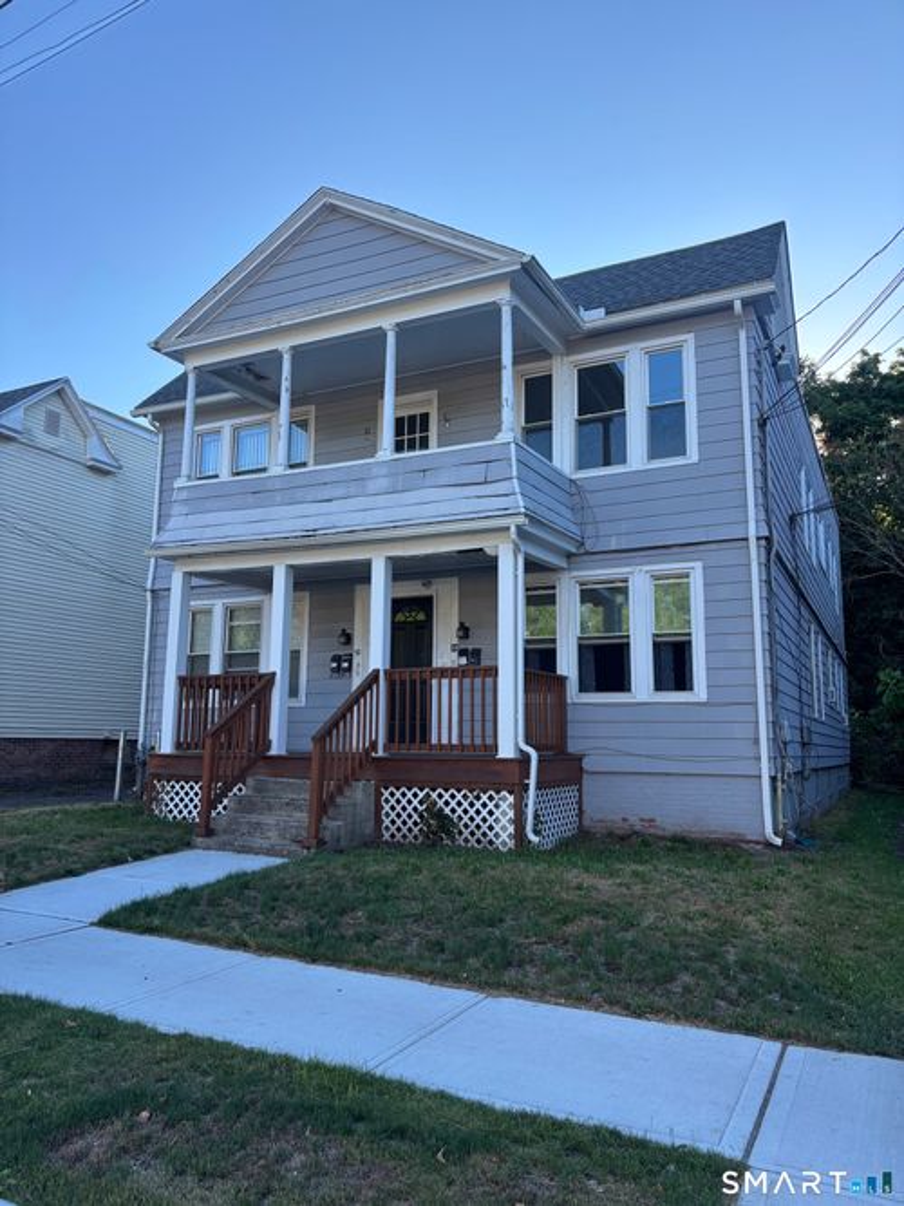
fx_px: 906
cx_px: 452
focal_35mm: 26
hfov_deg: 53.0
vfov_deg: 67.3
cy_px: 603
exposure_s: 1/654
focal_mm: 5.96
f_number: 1.6
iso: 50
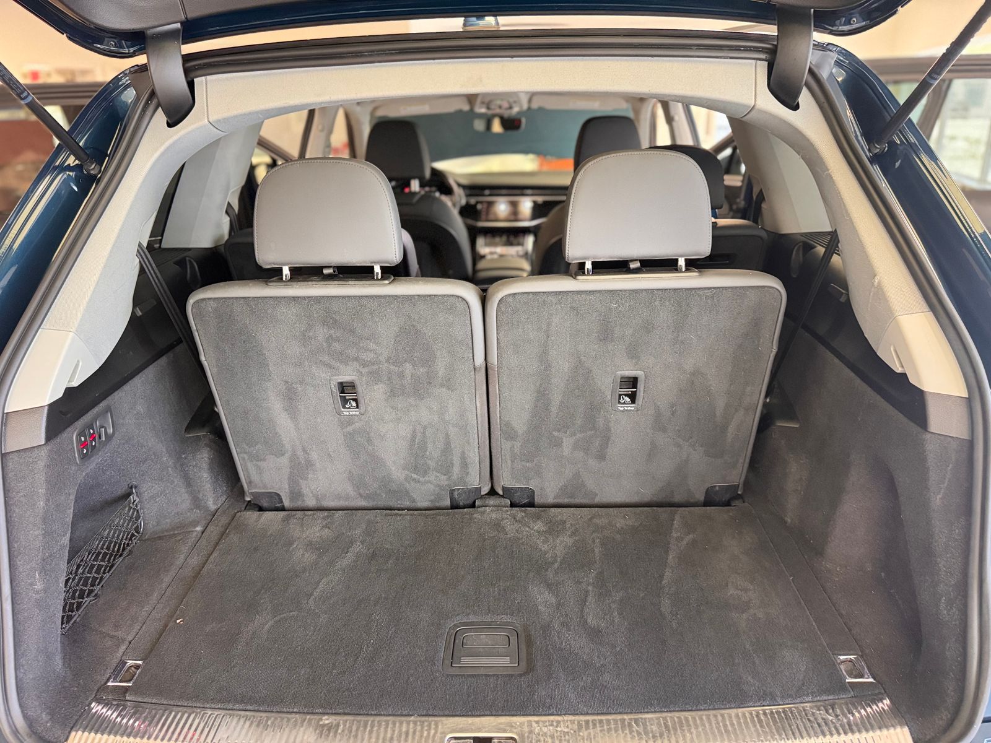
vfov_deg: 56.8
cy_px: 372
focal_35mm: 24
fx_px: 687
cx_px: 496
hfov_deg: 71.6
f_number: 1.78
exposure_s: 1/60
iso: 800
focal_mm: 6.76
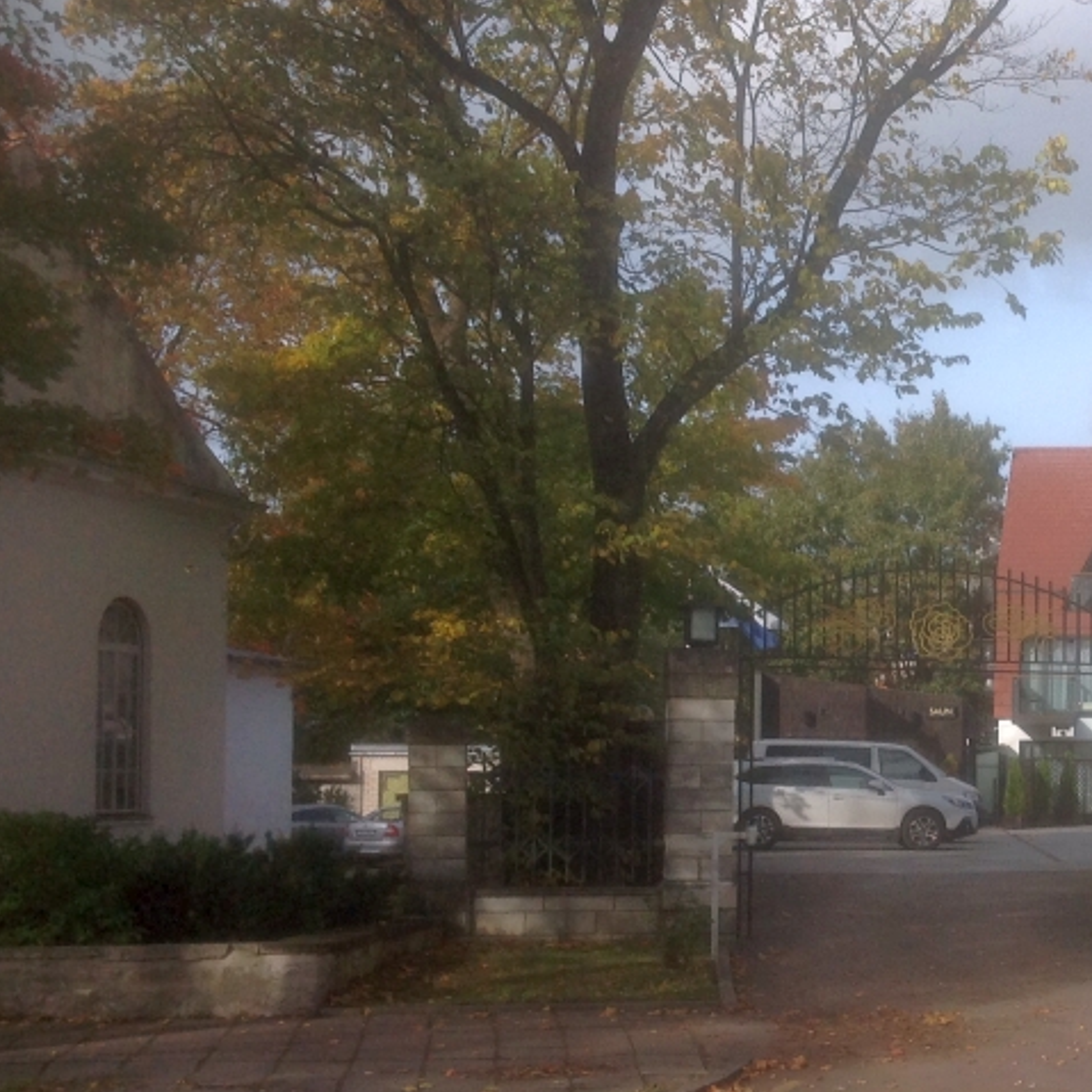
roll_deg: -0.1
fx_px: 2356
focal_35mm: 66
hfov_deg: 25.2
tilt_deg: +3.0
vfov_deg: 26.0
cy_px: 719
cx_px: 1017
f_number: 2.4
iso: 50
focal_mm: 4.28
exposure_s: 1/1163
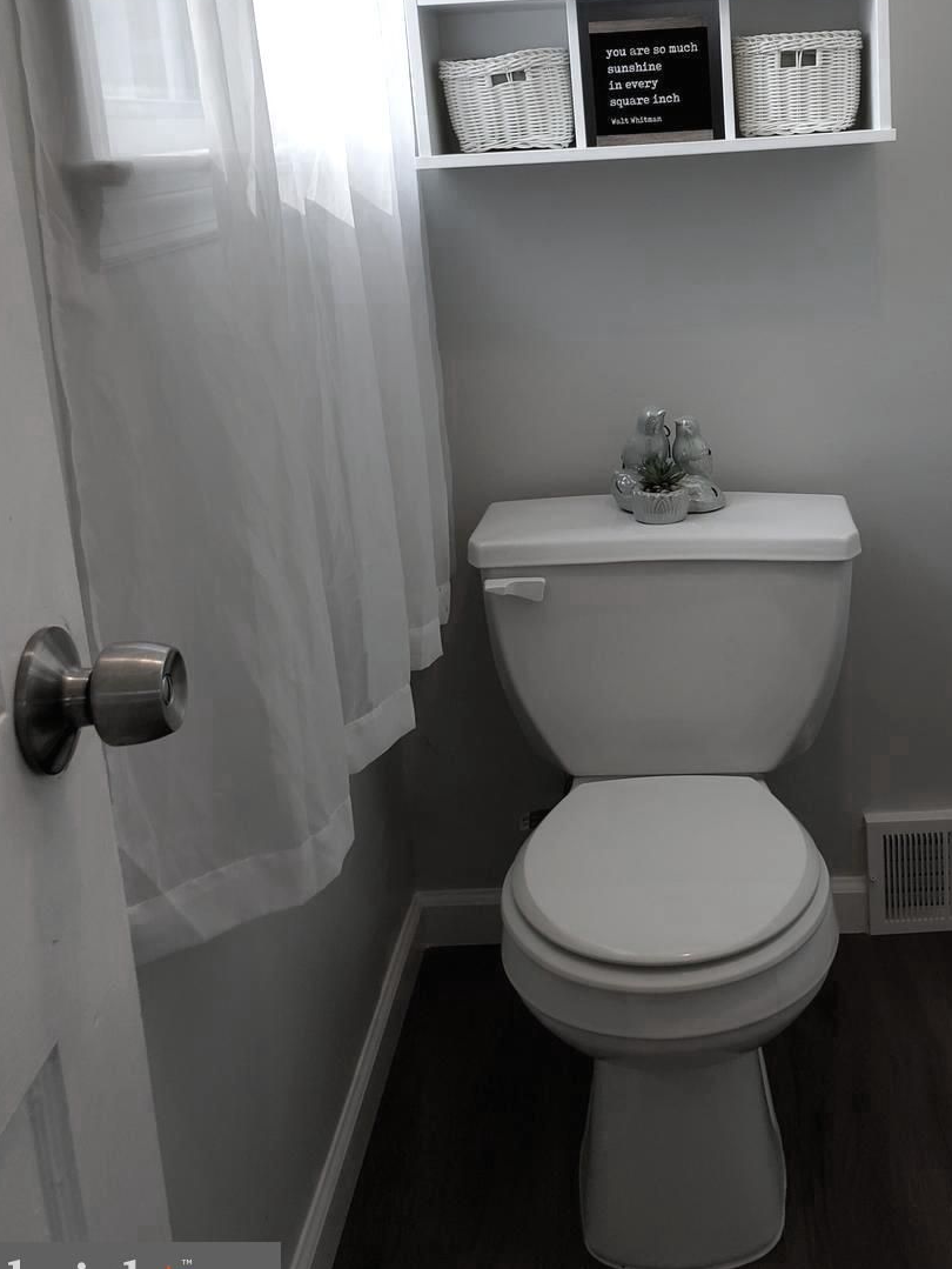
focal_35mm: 37
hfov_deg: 38.1
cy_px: 435
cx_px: 664
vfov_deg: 49.4
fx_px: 1356
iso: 80
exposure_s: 1/60
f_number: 2.4
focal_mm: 4.3
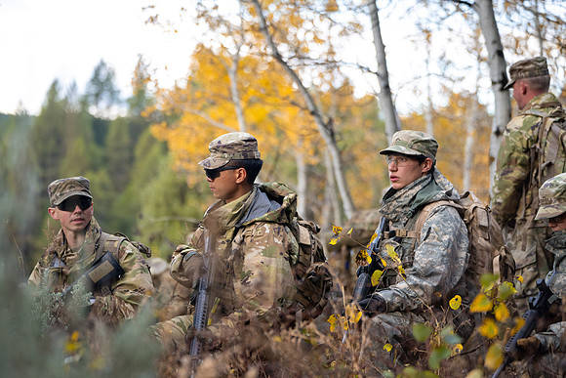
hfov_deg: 18.6
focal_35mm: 110
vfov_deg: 12.5
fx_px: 1730
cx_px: 283
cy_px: 189
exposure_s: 1/800
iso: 1000
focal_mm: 110
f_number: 2.8
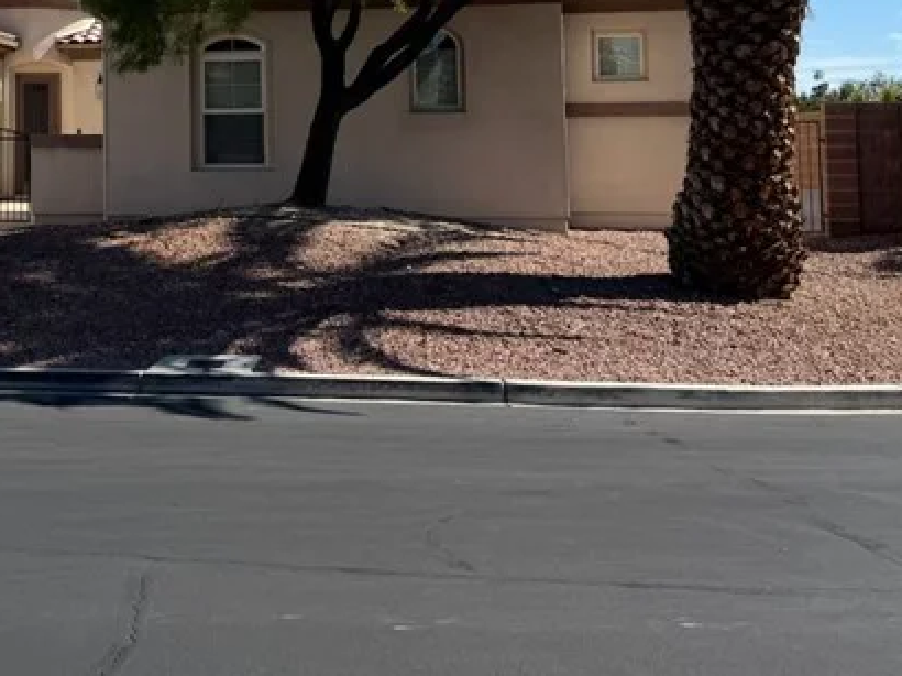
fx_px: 1563
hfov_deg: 30.9
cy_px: 48
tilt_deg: +3.1
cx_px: 103
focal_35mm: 60
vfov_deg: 23.6
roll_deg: -0.1
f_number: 1.78
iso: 80
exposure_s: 1/4310
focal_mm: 6.76
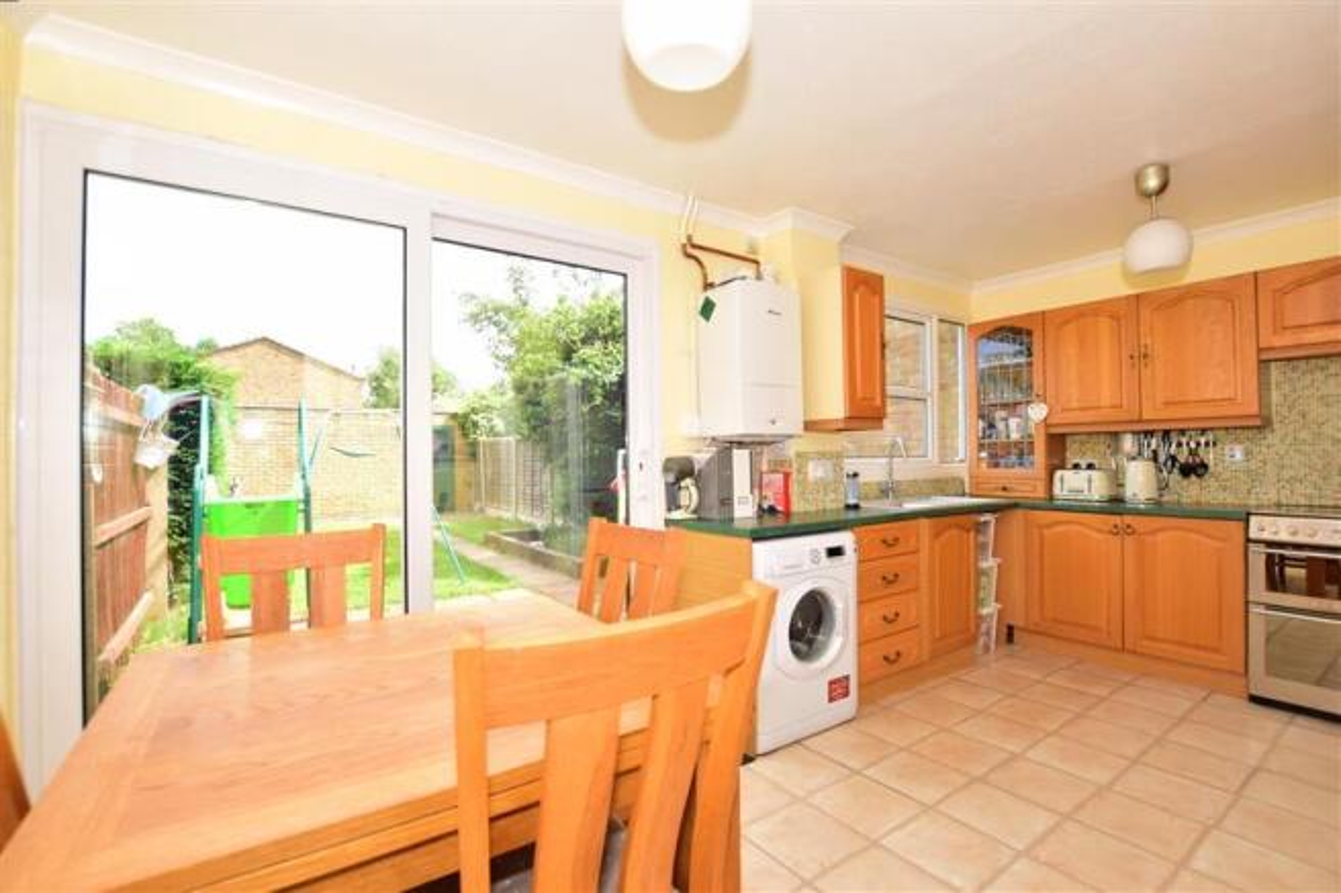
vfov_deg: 77.3
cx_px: 670
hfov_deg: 100.4
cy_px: 446
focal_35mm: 15
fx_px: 559
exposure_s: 1/125
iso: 200
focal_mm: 10
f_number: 5.6
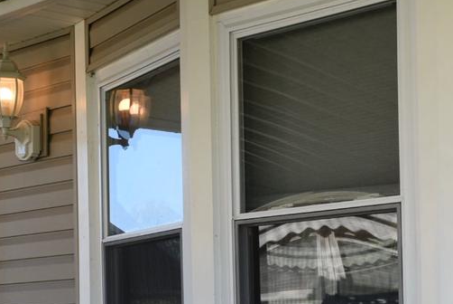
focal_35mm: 86
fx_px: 1083
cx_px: 155
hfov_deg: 23.5
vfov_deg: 15.5
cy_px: 338
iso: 200
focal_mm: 20
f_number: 5.6
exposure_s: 1/125
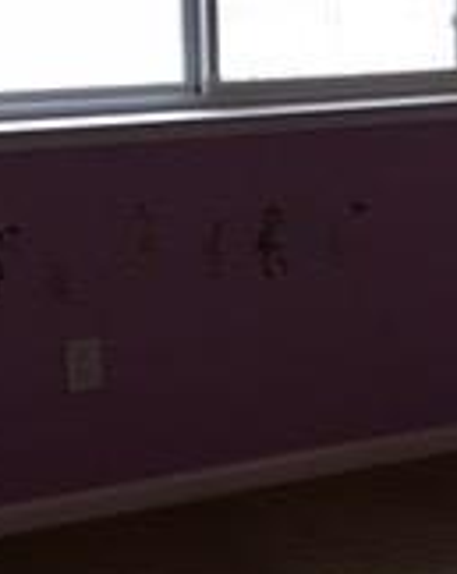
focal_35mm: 112
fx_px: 1899
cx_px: 542
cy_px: 450
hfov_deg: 13.4
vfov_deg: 17.1
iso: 50
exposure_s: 1/4
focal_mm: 4.15
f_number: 2.2
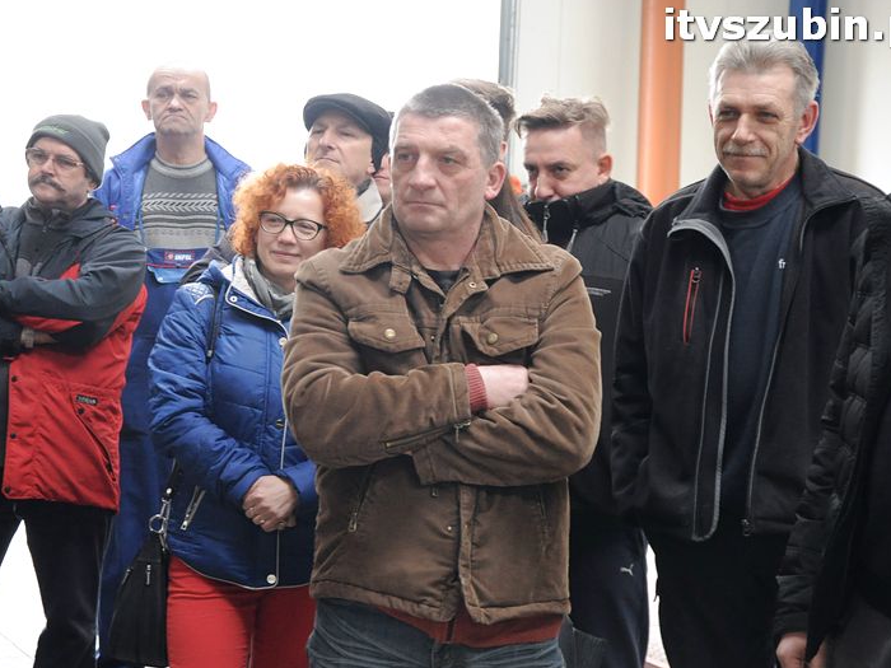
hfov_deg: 23.3
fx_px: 2162
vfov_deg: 17.6
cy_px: 345
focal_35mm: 84
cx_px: 410
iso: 1600
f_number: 5
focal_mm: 48
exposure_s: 1/100
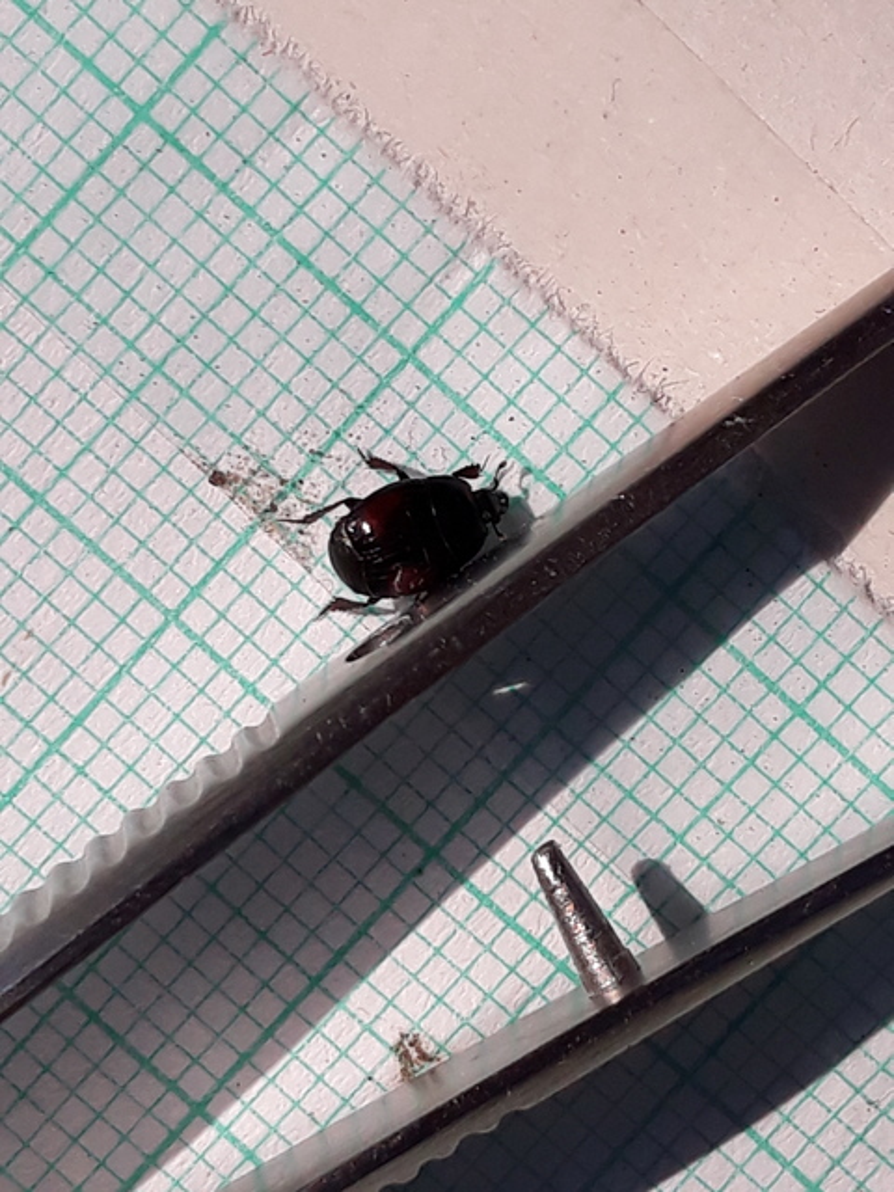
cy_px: 596
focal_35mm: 27
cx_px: 447
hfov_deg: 51.4
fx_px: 930
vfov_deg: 65.3
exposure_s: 1/5076
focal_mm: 3.71
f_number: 1.7
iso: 40
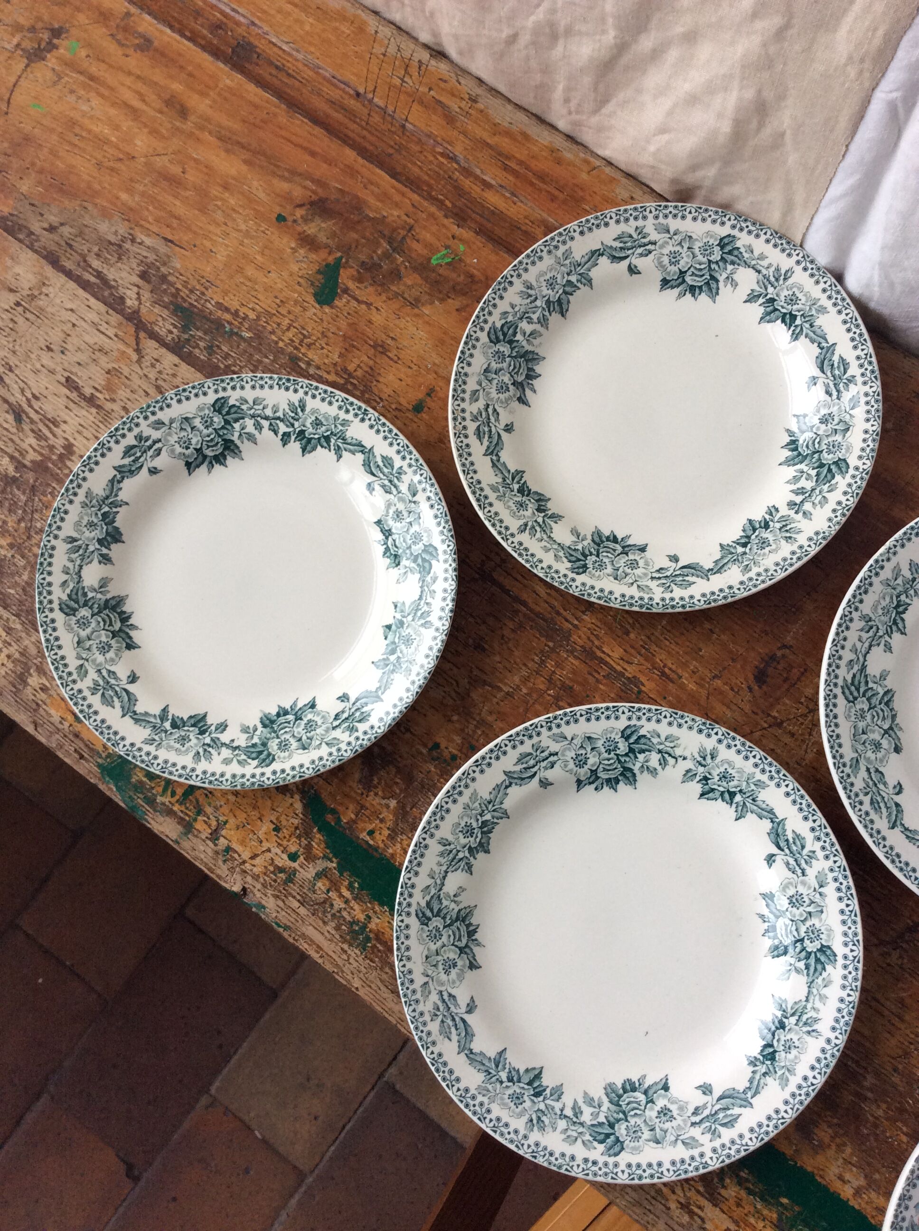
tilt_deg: -78.7
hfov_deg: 44.1
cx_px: 460
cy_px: 616
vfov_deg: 56.9
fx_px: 1136
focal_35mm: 32
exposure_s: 1/100
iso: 64
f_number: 2.4
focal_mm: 3.3
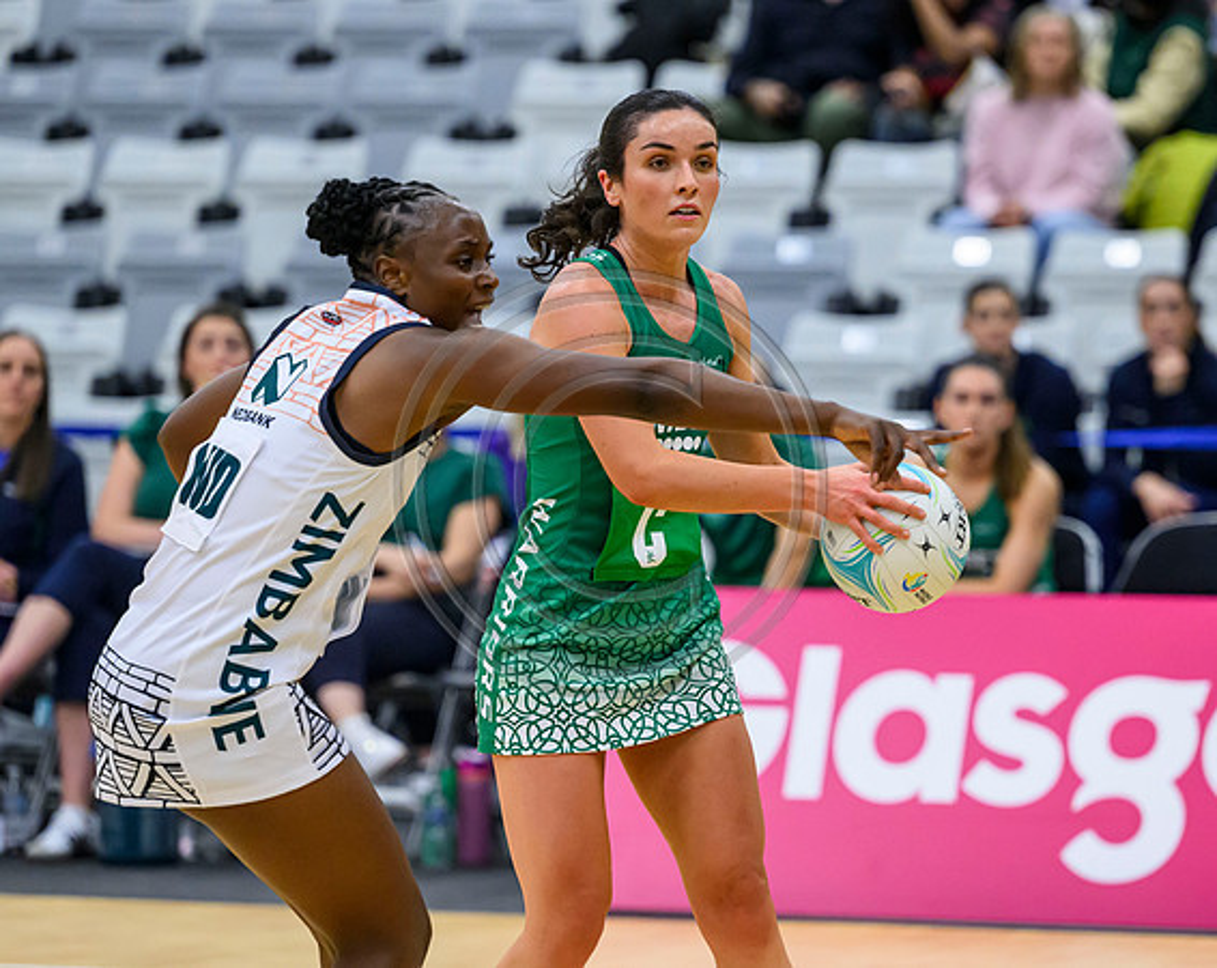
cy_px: 542
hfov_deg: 6.9
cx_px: 679
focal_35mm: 280
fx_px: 10046
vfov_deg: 5.5
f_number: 3.2
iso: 4000
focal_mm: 180
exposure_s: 1/1000
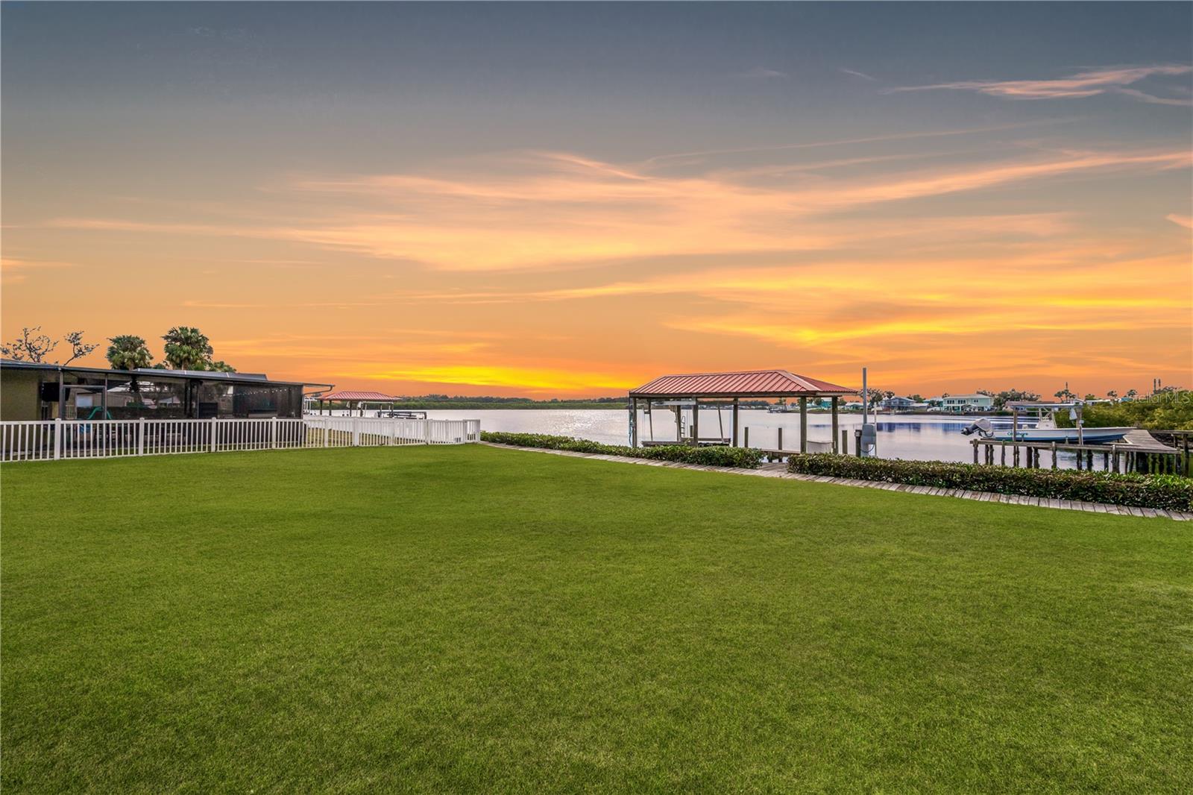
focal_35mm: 14
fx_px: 464
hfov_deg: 104.3
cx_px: 596
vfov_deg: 81.2
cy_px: 398
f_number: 9
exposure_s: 1/1250
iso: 400
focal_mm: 14
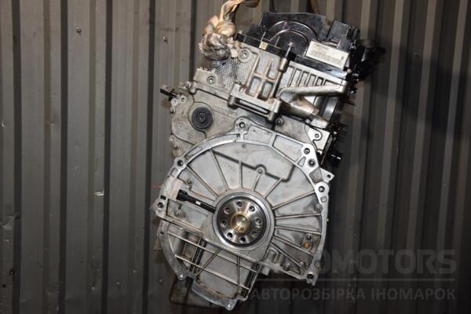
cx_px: 236
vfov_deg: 31.9
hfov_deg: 46.4
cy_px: 157
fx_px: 549
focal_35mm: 42
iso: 800
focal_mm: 28
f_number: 5
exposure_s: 1/60
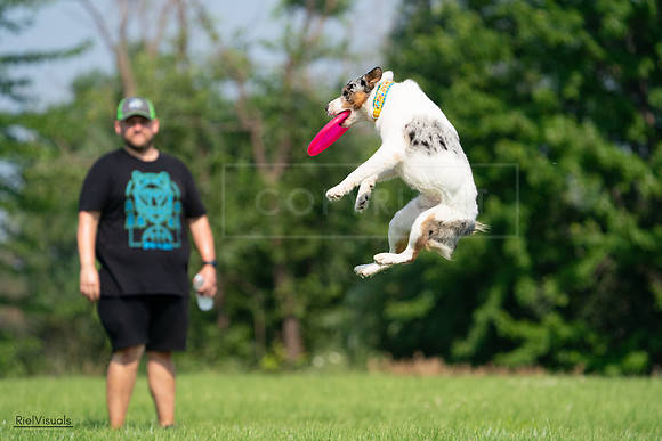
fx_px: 6051
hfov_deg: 6.3
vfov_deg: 4.2
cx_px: 331
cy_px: 220
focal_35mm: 329
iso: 1250
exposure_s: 1/4000
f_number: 6.3
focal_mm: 329
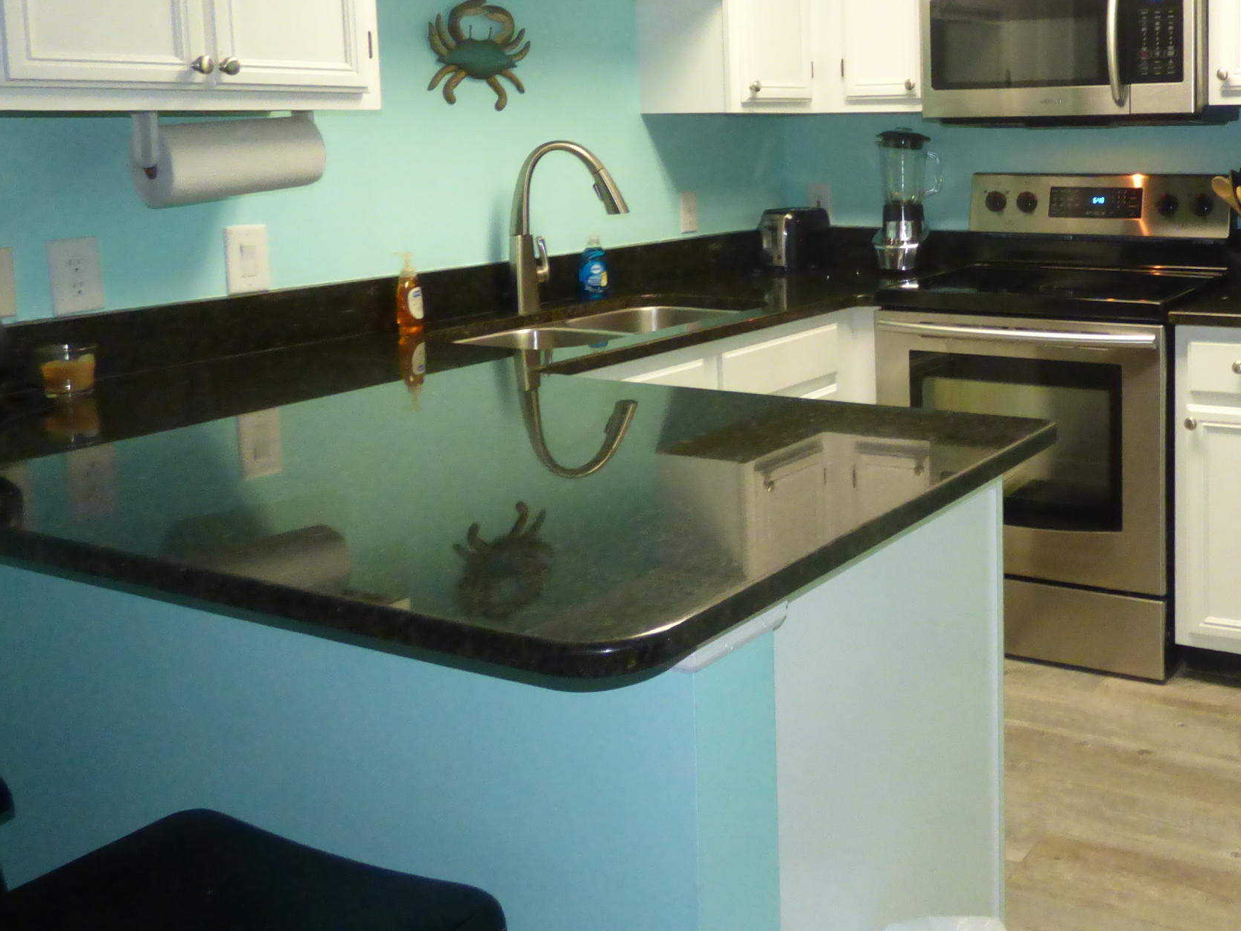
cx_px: 991
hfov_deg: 48.5
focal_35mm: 36
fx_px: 1291
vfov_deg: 38.9
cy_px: 270
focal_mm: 3.58
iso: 500
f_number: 2.8
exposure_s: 1/60
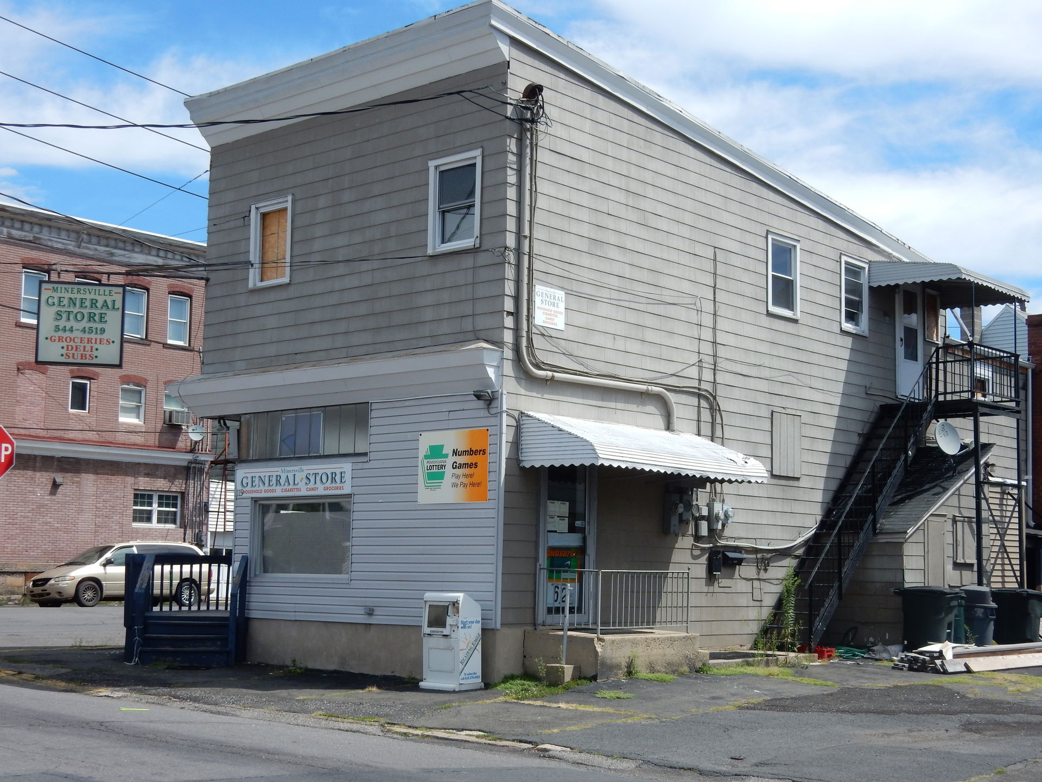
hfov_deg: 37.5
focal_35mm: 51
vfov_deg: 28.6
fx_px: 1535
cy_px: 391
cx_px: 521
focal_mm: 9
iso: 125
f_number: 4.5
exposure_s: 1/800
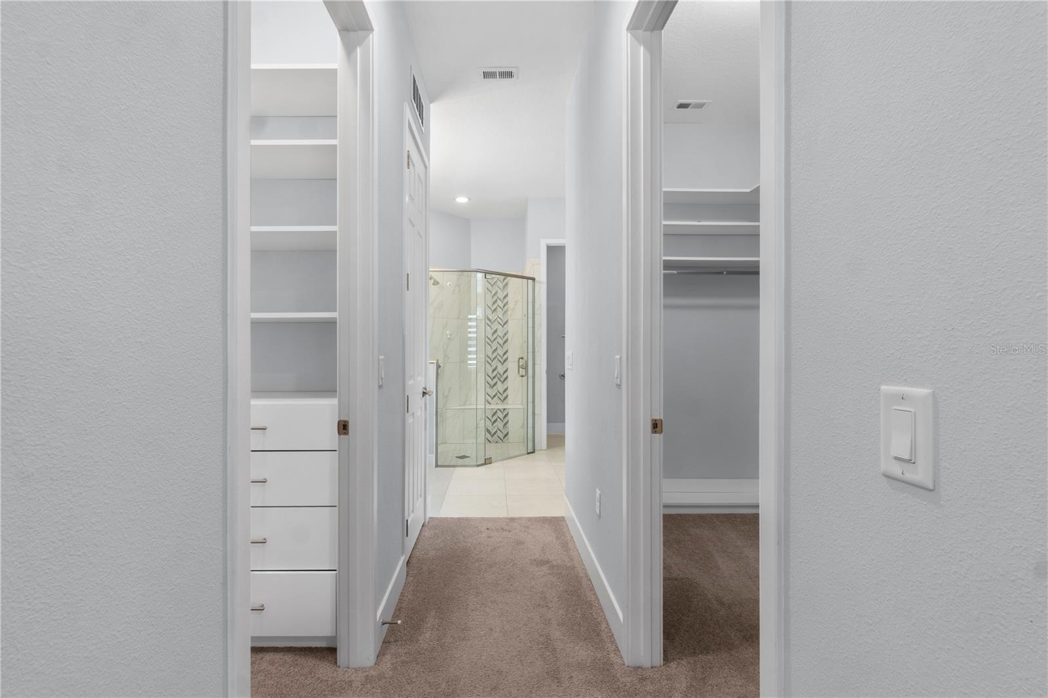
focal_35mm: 15
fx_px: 437
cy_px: 349
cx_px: 524
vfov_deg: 77.3
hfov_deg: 100.4
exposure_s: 1/1.67
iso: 100
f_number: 9
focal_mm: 10
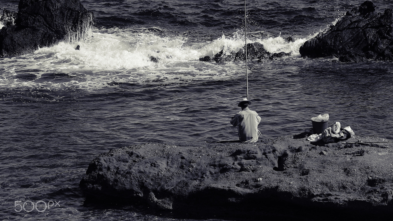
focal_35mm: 119
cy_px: 107
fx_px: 1235
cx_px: 197
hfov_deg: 18.1
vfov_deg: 10.2
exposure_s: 1/500
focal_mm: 75
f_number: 7.1
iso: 100
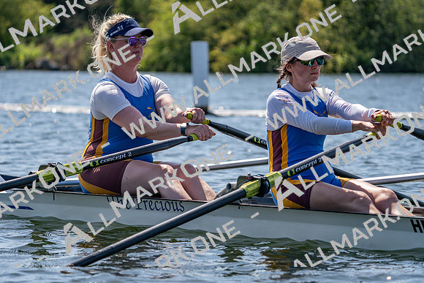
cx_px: 212
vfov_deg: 6.9
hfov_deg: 10.3
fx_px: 2356
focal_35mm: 200
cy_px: 142
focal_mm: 200
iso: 250
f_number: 5.6
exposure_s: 1/2000
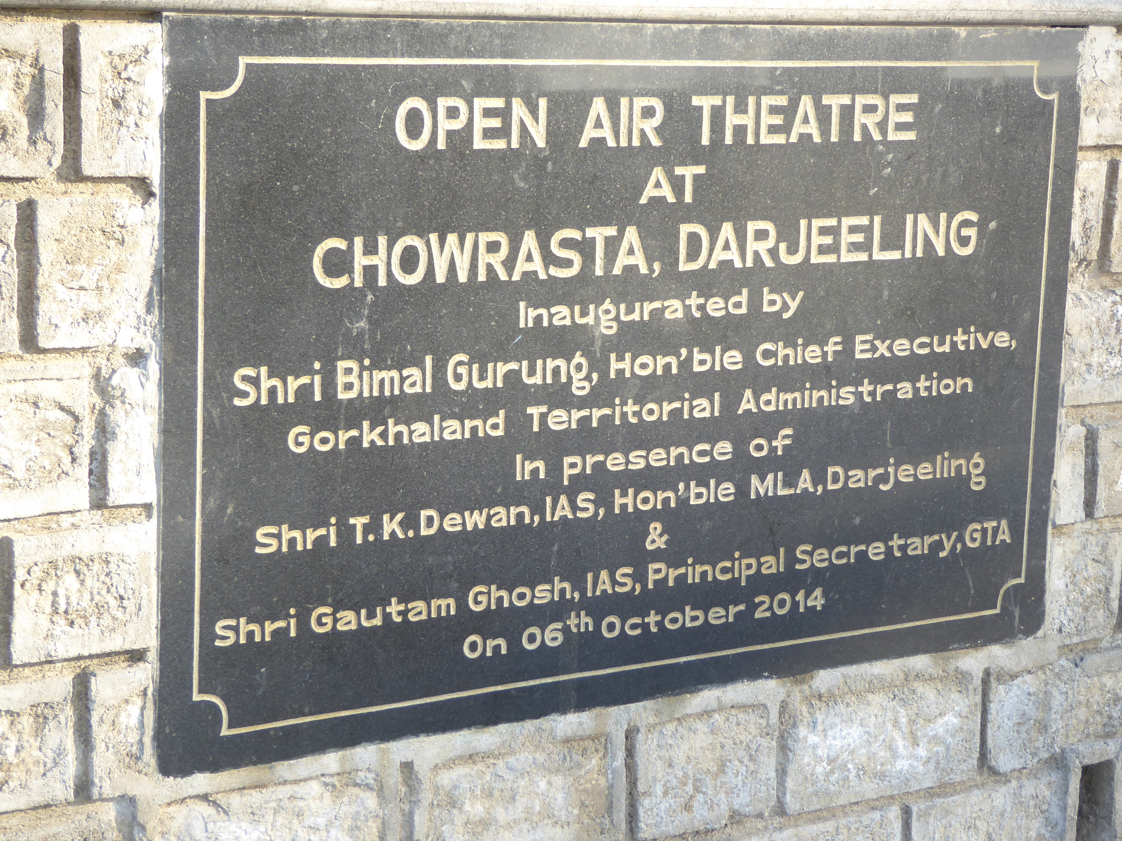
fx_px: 2755
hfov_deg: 23.0
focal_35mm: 85
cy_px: 420
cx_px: 561
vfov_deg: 17.4
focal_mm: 14.1
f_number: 4.7
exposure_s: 1/60
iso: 125
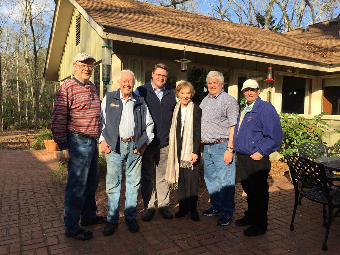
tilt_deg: -2.0
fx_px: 285
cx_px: 170
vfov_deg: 48.2
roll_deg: -2.3
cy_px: 128
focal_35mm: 29
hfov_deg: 61.7
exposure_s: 1/842
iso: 32
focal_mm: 4.15
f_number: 2.2
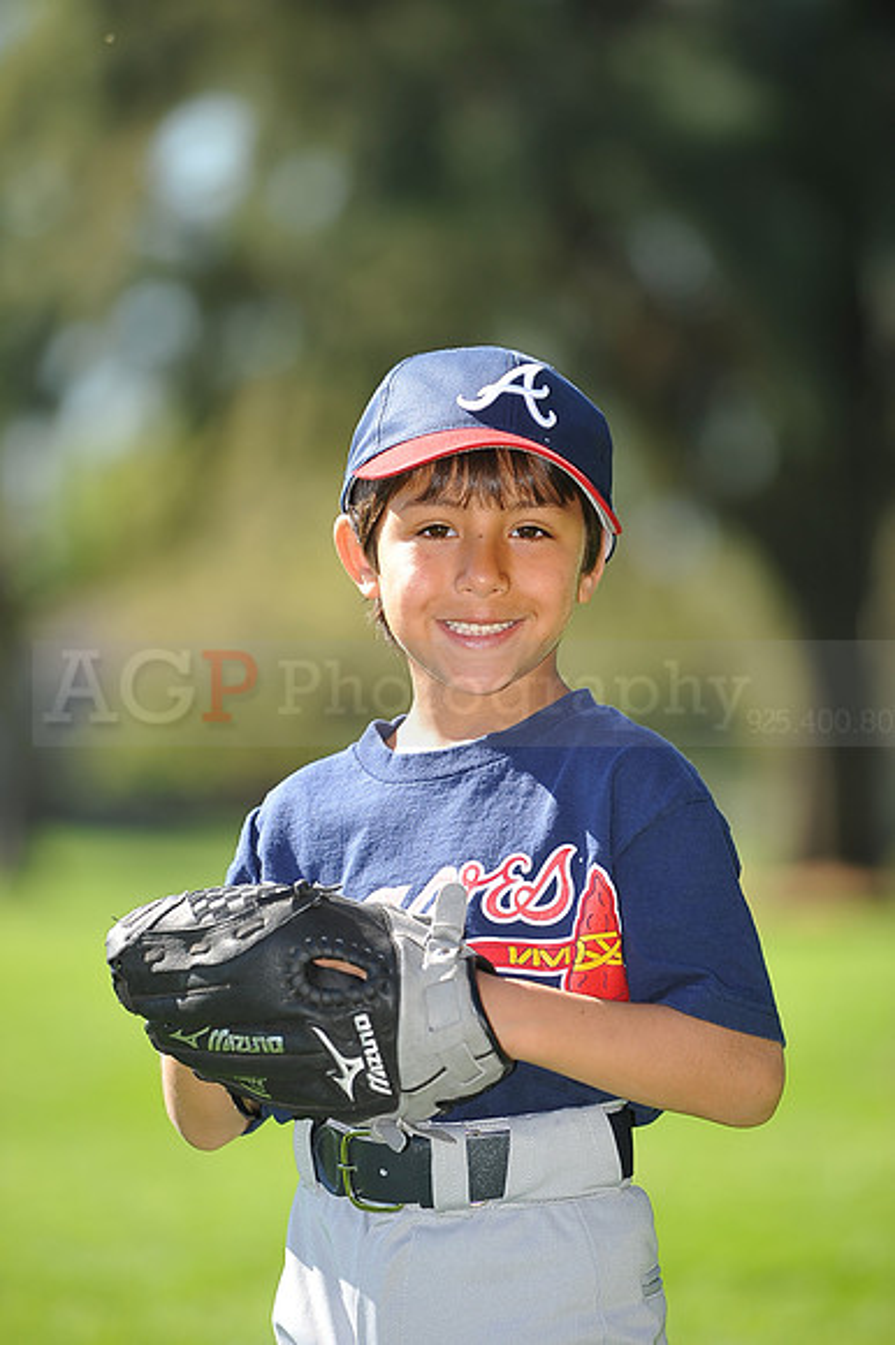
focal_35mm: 200
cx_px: 448
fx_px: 7467
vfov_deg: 10.3
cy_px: 672
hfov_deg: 6.9
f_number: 4.5
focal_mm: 200
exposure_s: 1/500
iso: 200
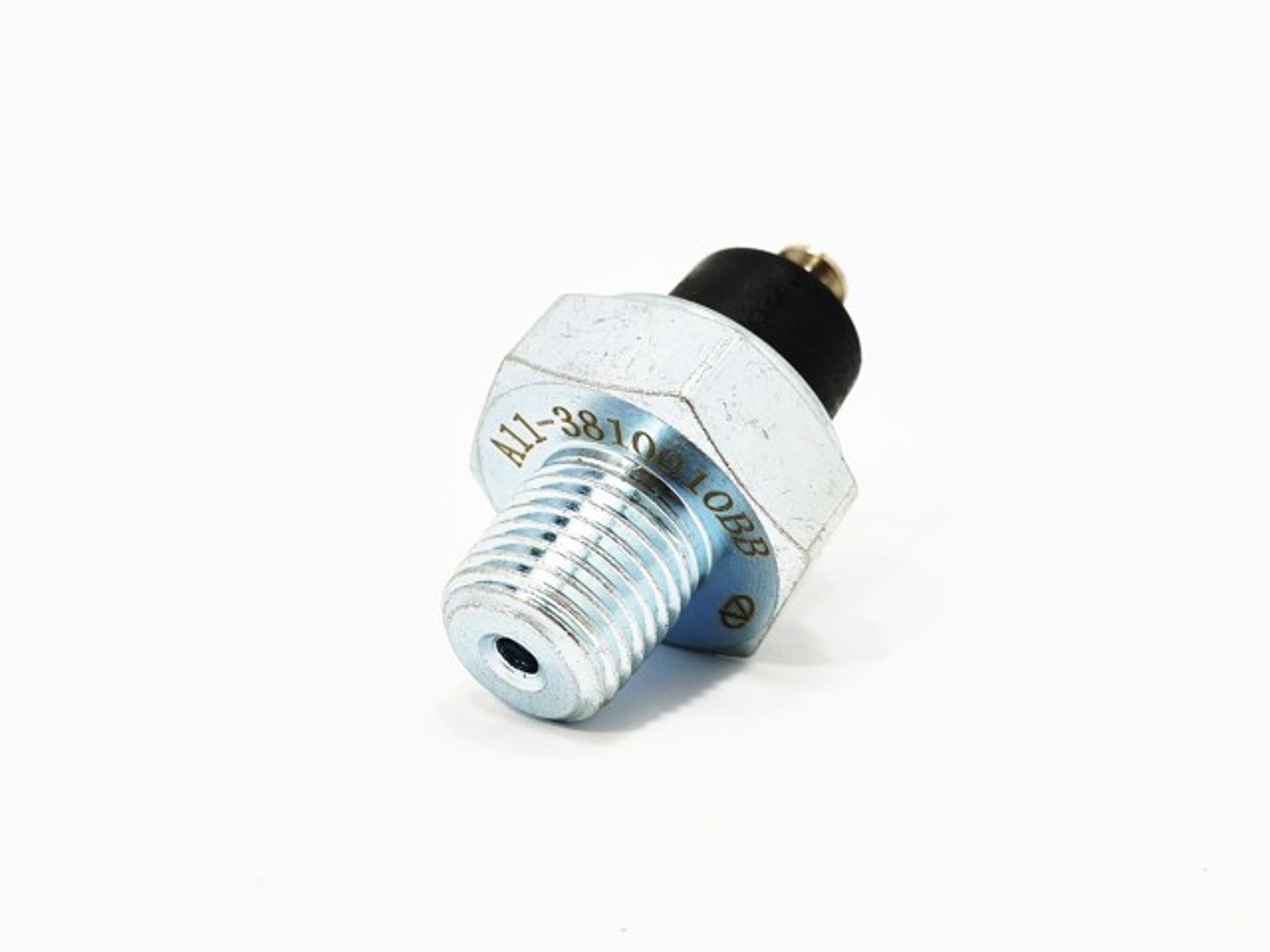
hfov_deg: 37.5
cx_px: 635
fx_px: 1871
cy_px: 476
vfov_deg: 28.6
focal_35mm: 51
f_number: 1.75
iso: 112
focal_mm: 4.75
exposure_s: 1/161
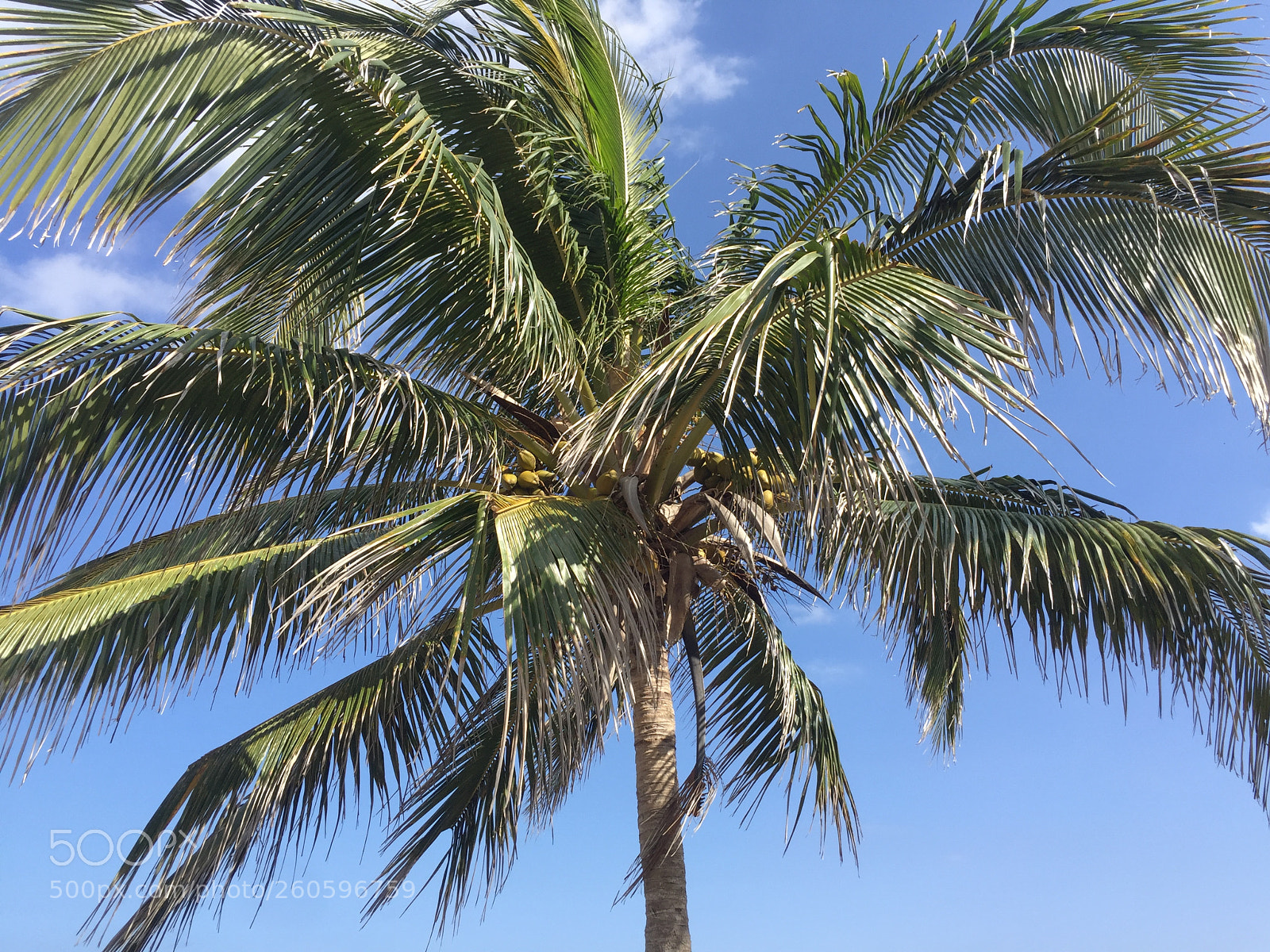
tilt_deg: +31.1
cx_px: 635
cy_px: 476
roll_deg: -2.6
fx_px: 1064
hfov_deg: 61.7
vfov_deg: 48.2
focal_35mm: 29
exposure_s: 1/1276
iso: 32
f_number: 2.2
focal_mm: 4.15
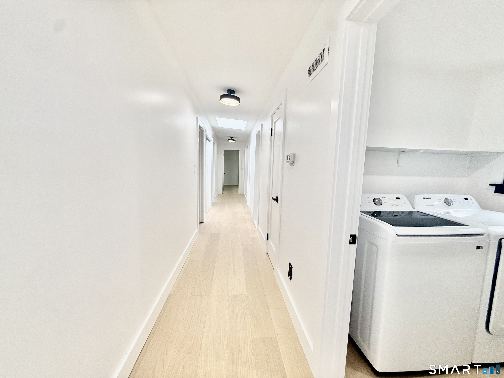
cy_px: 189
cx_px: 252
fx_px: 204
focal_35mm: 14
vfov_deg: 85.7
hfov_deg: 102.1
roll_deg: -1.8
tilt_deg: -5.9
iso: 64
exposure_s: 1/120
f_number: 2.2
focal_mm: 2.22
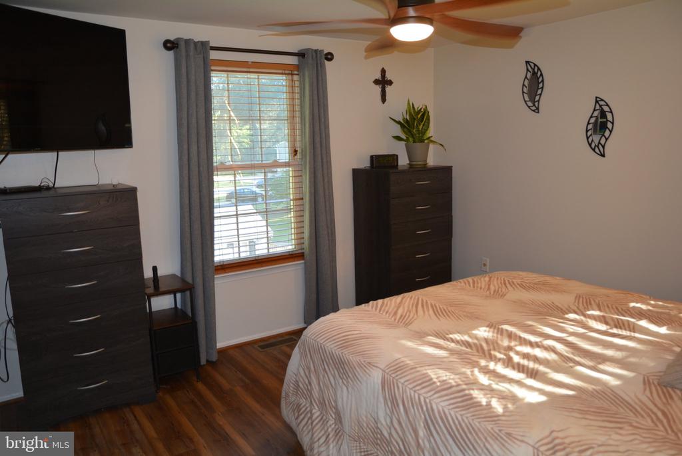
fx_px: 512
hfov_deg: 67.4
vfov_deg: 48.0
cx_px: 341
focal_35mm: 27
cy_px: 228
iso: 400
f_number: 3.8
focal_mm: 18
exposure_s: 1/80
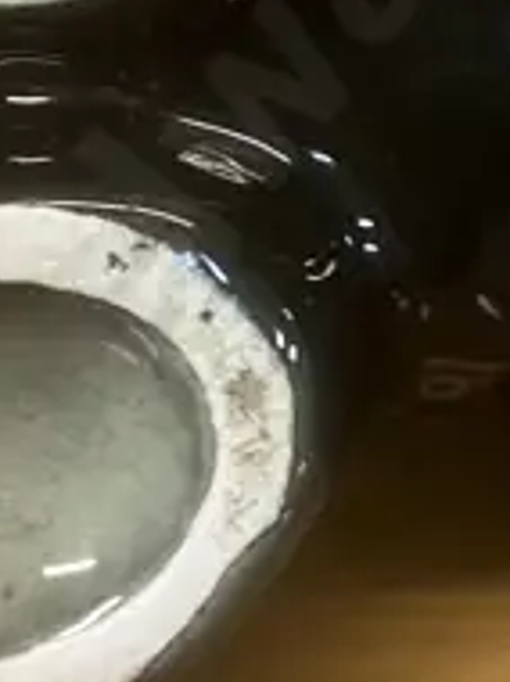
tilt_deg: -28.3
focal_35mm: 151
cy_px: -280
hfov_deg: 9.7
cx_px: 546
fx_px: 2973
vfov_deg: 12.6
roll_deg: -3.1
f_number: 1.8
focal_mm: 3.99
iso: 320
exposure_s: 1/50
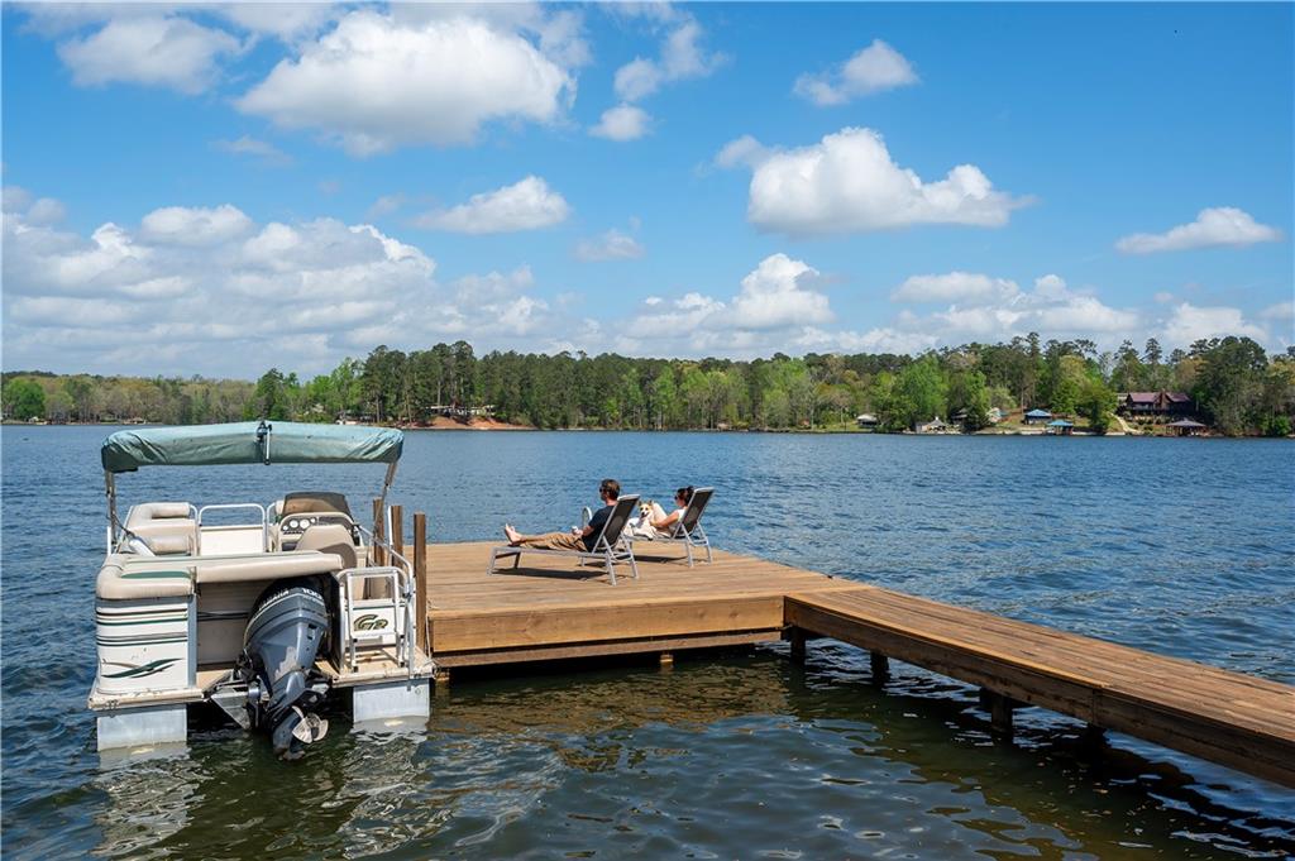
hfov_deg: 62.0
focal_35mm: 30
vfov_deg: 43.5
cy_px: 430
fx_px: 1078
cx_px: 648
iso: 125
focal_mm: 30
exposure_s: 1/250
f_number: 11
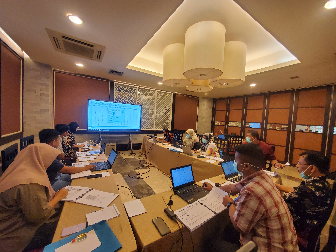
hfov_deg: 106.2
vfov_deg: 89.9
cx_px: 168
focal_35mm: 13
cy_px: 126
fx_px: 126
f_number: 2.2
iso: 400
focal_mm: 1.8
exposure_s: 1/50
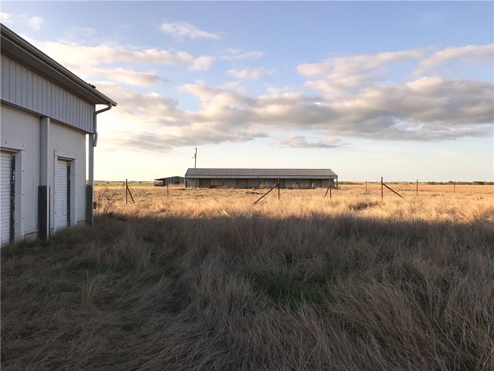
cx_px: 247
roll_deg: -0.4
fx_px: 400
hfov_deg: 63.4
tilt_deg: +0.1
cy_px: 186
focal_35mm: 28
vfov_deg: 49.7
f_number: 1.8
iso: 20
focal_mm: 3.99
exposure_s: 1/2591
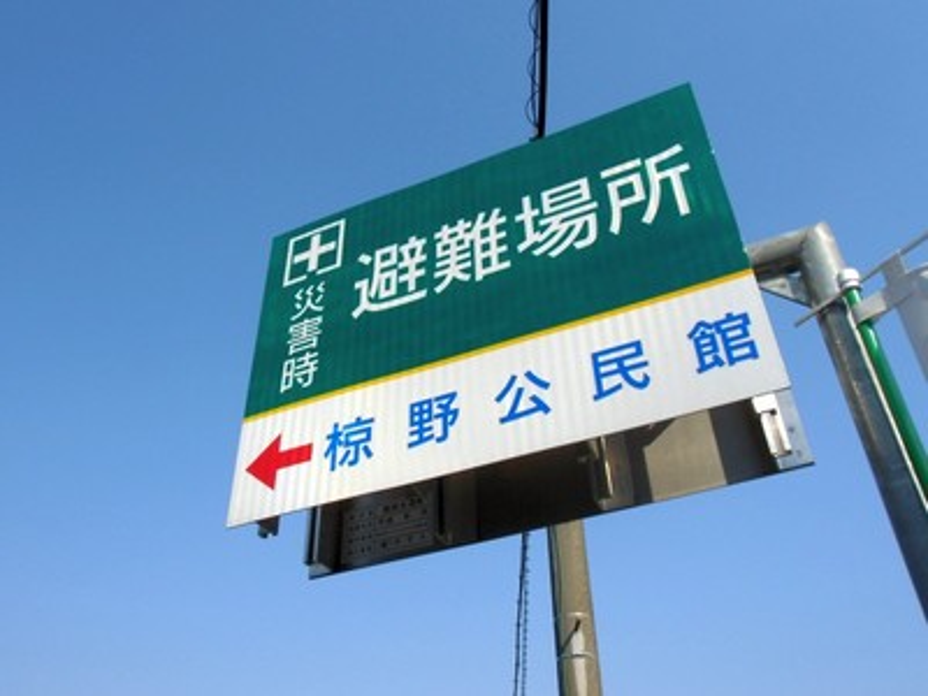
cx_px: 464
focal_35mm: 30
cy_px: 348
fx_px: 804
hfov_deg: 60.0
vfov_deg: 46.8
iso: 64
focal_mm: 5.36
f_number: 3.5
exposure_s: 1/800
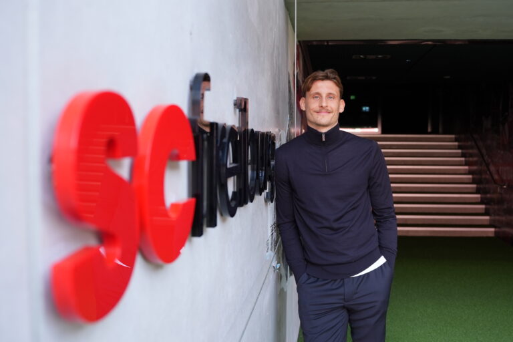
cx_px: 256
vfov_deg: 36.9
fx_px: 513
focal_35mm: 36
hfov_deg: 53.1
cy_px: 171
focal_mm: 24
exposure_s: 1/200
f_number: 2.8
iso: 250
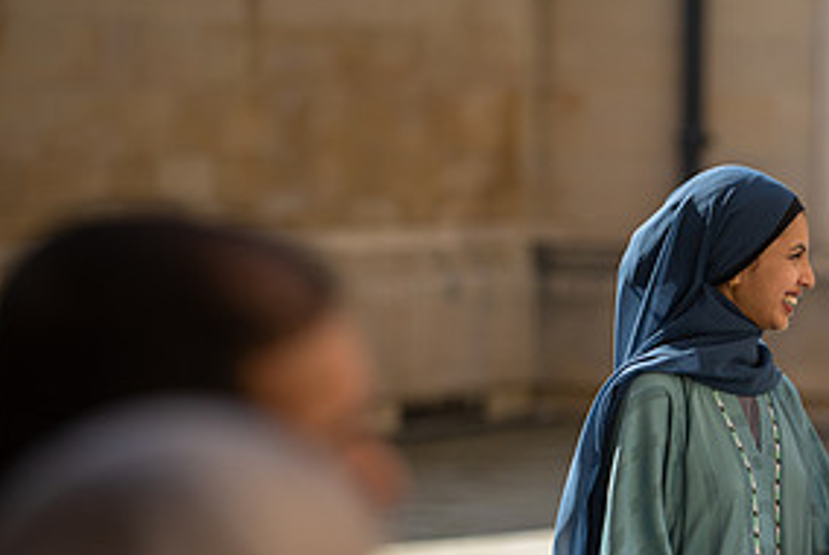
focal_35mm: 249
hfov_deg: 8.2
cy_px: 428
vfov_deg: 5.5
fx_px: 5740
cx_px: 835
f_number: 2.8
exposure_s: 1/2000
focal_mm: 122
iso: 100
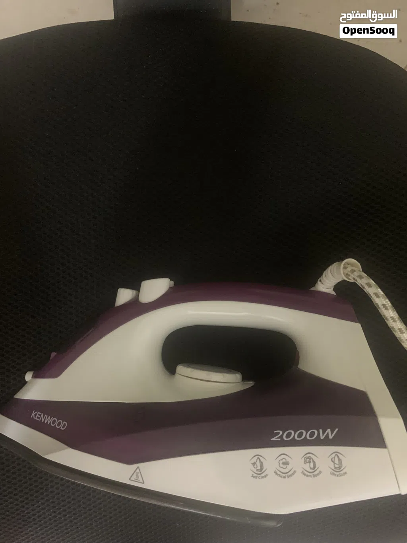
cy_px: 272
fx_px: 408
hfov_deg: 53.1
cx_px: 204
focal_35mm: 26
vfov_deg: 67.3
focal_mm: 4.25
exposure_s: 1/22
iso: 800
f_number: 1.8
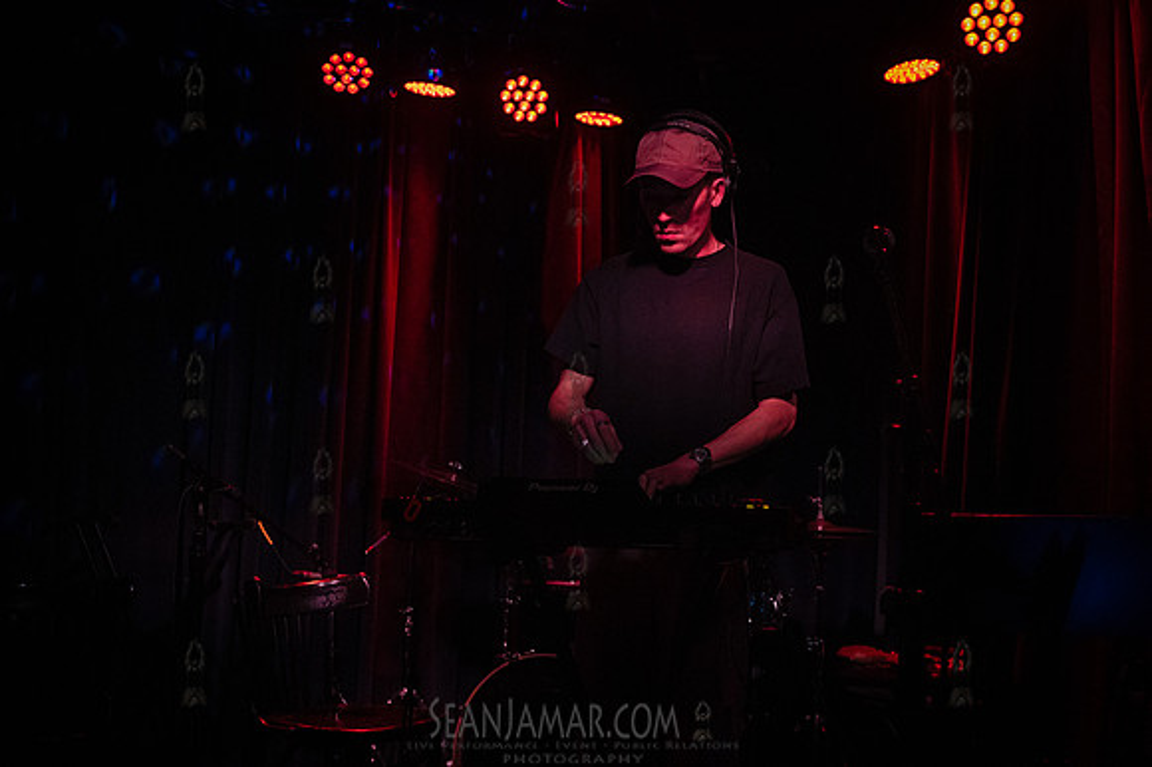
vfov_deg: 35.0
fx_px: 1215
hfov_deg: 50.7
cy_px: 384
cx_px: 576
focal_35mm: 38
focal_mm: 38
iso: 12800
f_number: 3.5
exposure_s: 1/400
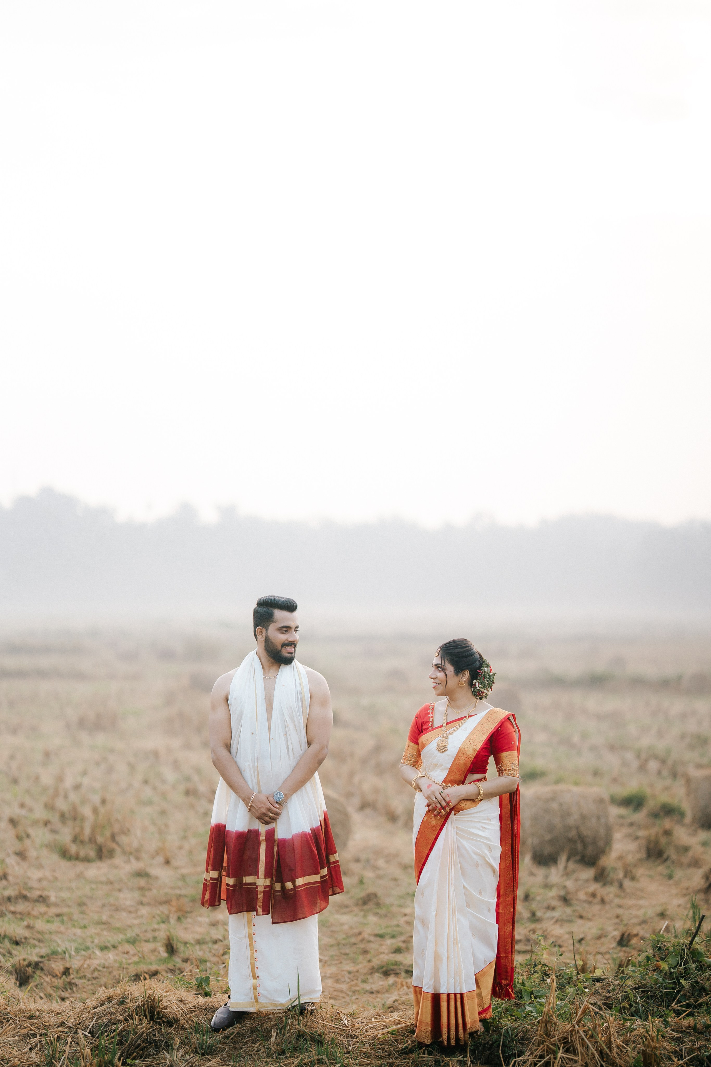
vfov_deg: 23.9
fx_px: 2518
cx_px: 356
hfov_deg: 16.1
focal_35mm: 85
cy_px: 534
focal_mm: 85
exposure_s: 1/3200
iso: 500
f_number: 1.4
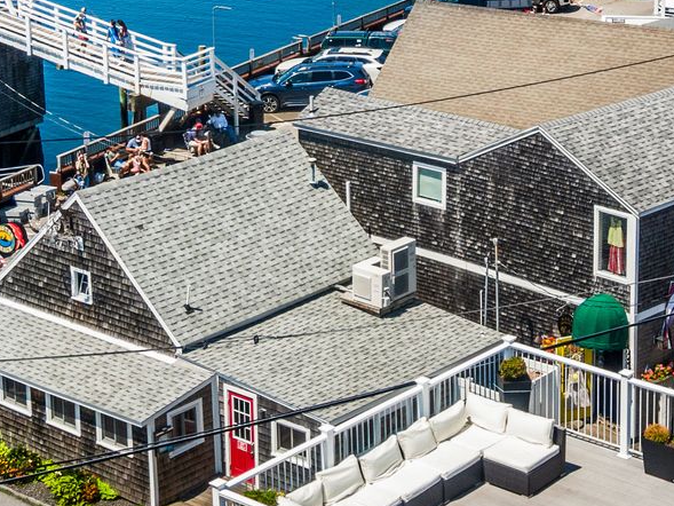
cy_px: 65
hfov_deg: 20.6
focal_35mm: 95
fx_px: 1850
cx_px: 441
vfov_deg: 15.4
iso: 100
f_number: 3.3
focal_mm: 5.94
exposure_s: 1/1000
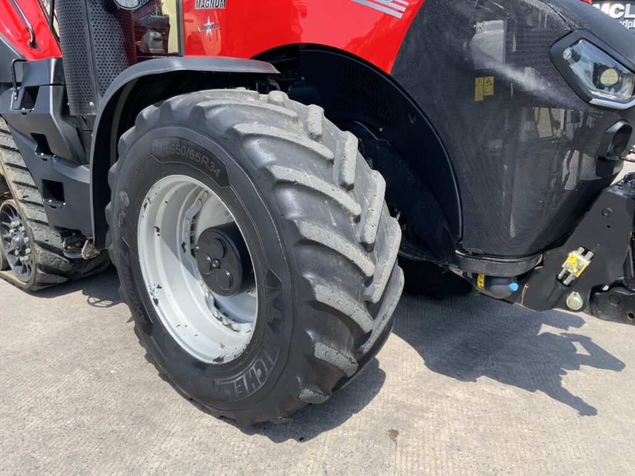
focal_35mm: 29
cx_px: 318
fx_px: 532
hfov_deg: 61.7
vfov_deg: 48.2
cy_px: 238
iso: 16
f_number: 1.8
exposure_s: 1/759
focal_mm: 3
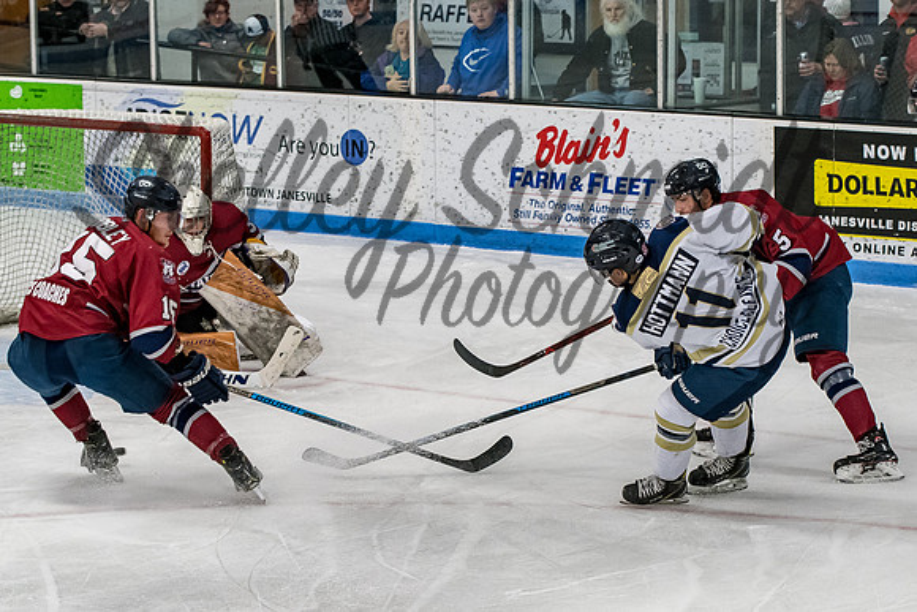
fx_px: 3211
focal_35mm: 126
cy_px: 306
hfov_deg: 16.2
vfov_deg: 10.9
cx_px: 544
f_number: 4
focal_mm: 70
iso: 2500
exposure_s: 1/800
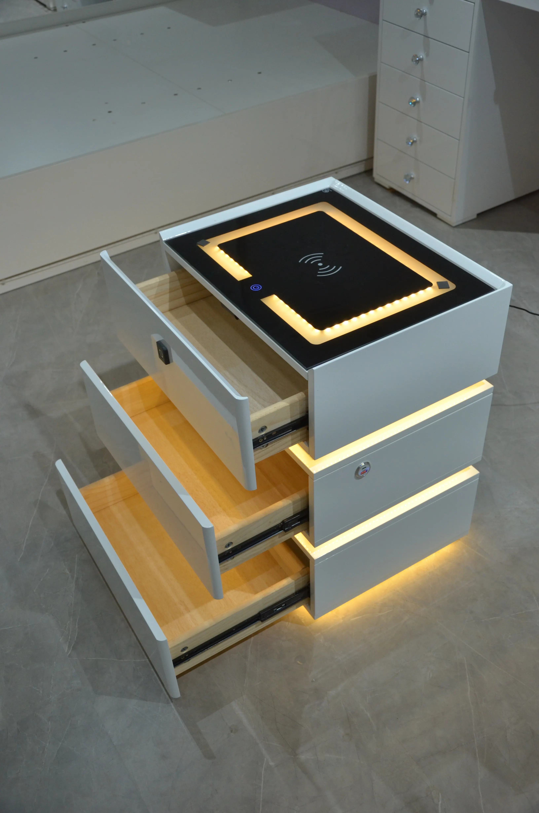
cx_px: 270
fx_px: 812
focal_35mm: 36
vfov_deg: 53.2
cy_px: 406
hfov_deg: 36.7
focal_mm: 24
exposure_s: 1/640
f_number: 4.5
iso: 800
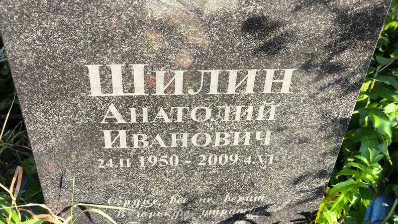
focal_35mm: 55
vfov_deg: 21.8
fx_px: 580
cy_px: 138
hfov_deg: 37.9
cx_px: 200
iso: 50
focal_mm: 4.71
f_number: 1.7
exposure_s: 1/192
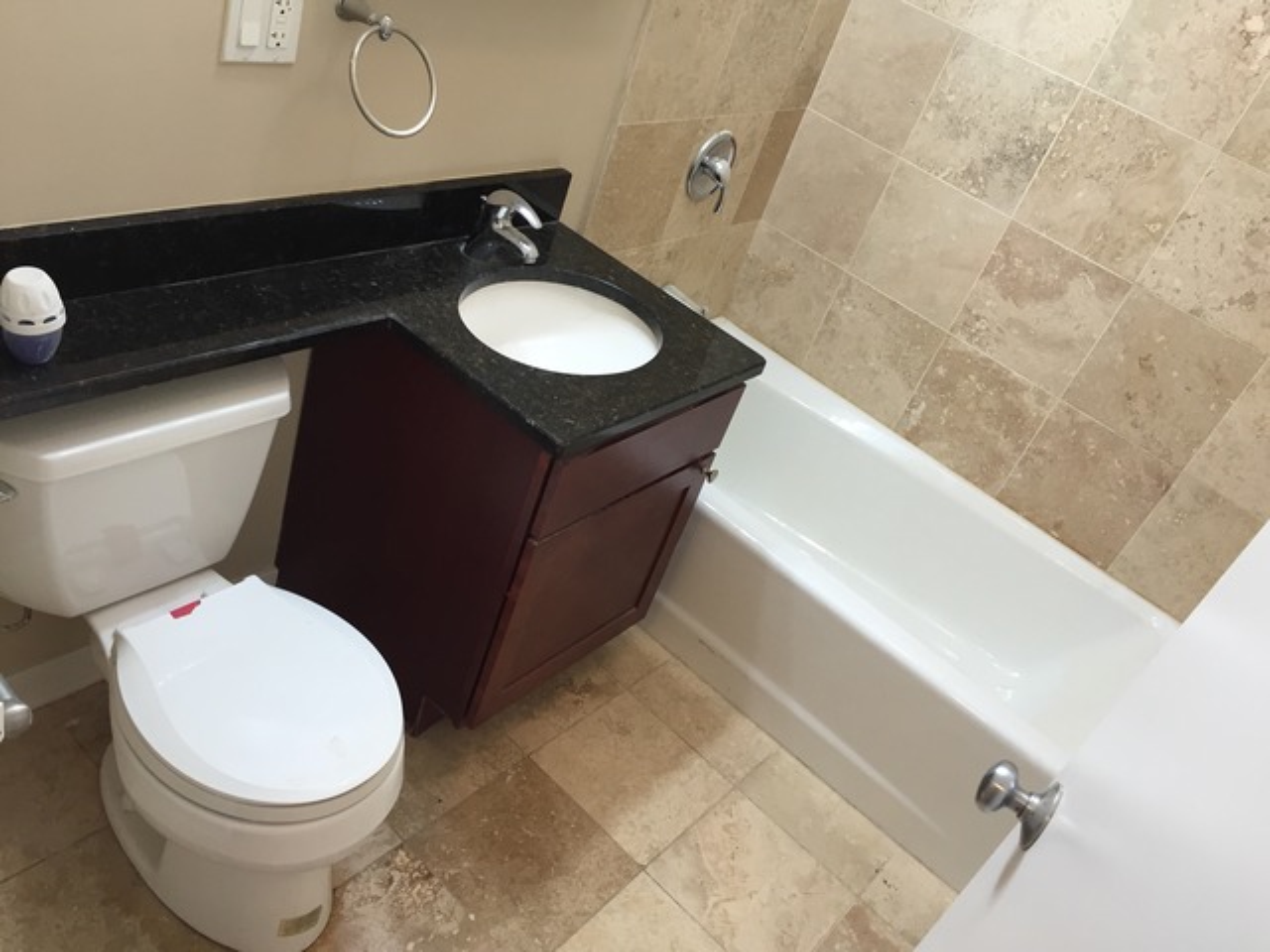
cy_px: 476
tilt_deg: -33.2
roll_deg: -21.5
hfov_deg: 61.7
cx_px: 635
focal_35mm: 29
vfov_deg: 48.2
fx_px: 1064
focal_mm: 4.15
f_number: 2.2
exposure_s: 1/30
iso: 40
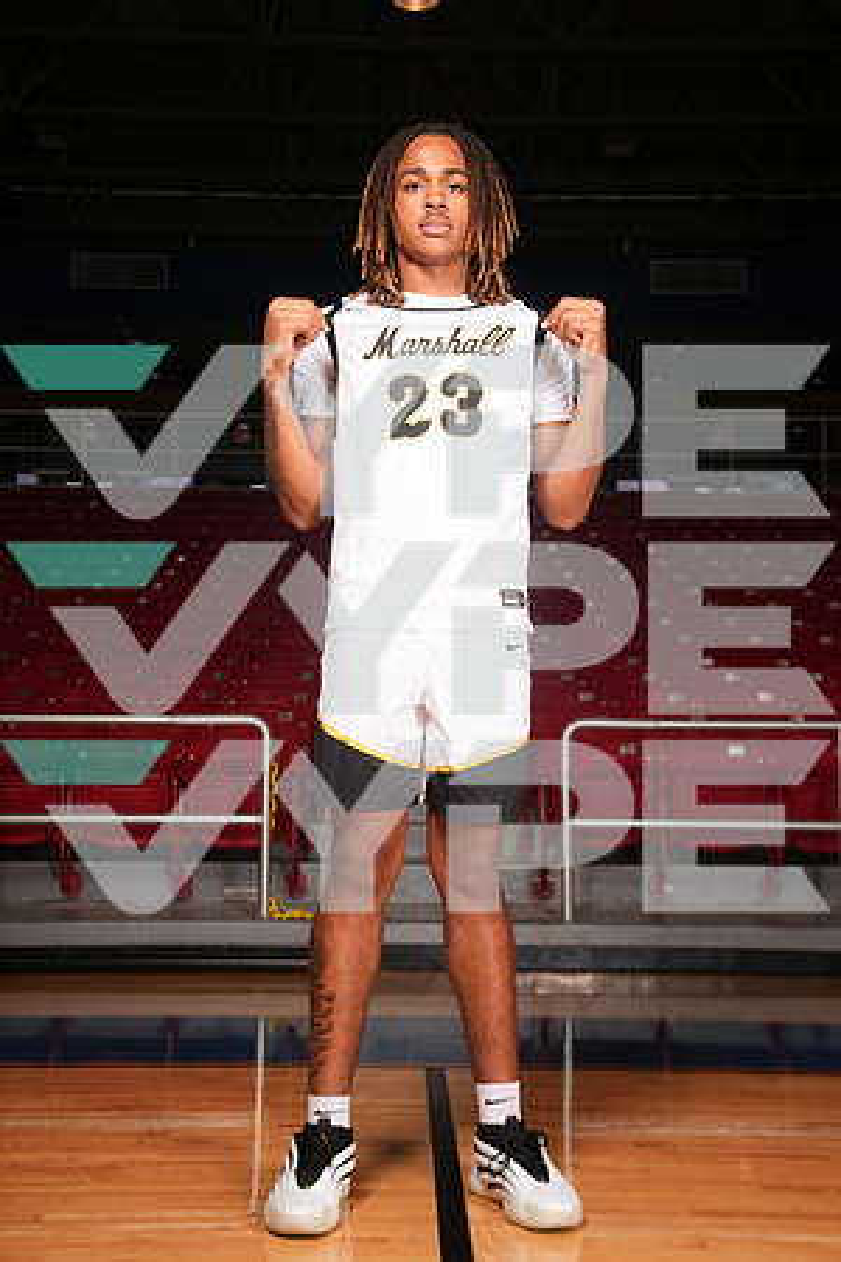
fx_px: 1612
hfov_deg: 29.2
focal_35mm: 46
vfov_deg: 42.7
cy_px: 631
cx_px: 420
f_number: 5.6
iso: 250
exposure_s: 1/200
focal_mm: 46
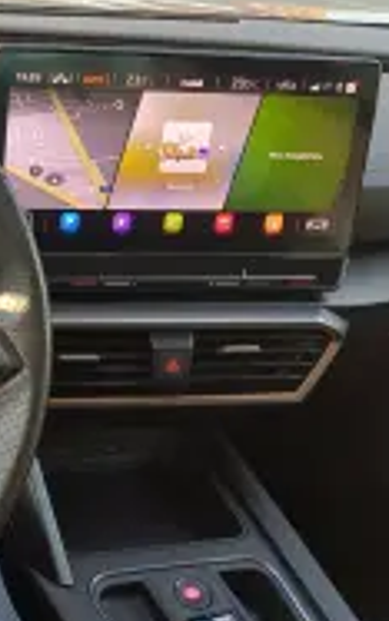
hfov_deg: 23.6
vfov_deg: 39.5
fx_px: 864
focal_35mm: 51
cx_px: -50
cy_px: 269
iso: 80
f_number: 1.8
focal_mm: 4.65
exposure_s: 1/100
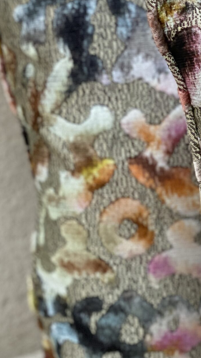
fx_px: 1099
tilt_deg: -21.5
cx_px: 199
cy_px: 58
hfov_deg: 10.4
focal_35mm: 116
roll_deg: -0.5
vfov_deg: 18.3
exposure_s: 1/74
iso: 250
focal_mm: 6
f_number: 2
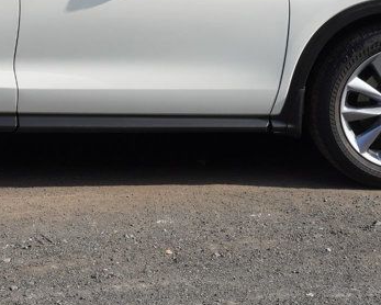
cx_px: 65
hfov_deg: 22.6
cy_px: 7
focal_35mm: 83
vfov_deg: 18.1
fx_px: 936
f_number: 9
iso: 200
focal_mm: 20
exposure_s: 1/250
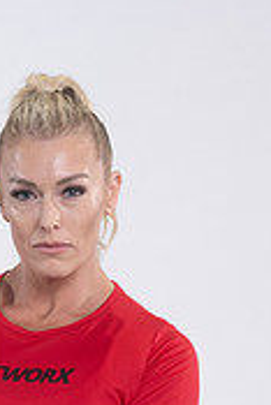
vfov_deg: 9.3
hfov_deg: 6.3
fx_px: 2457
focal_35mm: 218
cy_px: 474
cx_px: 0
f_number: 4
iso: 200
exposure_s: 1/125
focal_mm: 85
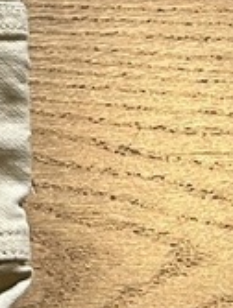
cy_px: -119
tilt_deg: -82.5
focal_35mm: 207
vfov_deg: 9.3
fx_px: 1851
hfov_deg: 6.6
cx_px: -457
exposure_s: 1/60
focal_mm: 5.7
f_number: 1.5
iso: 160
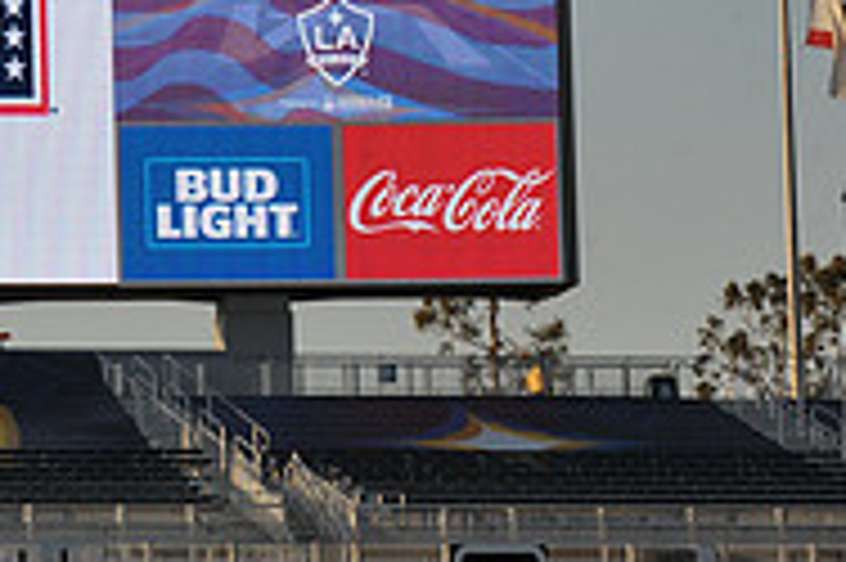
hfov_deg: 6.0
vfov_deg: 4.0
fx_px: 7983
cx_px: -292
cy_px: 31
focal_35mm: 340
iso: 400
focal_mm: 110
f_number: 11
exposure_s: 1/500
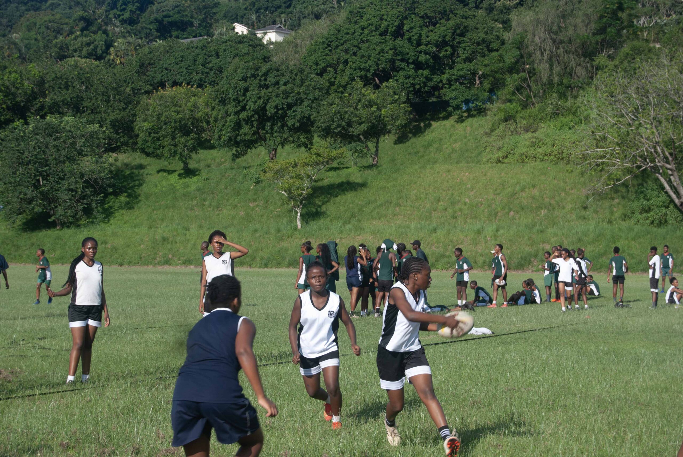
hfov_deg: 24.6
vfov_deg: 16.6
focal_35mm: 82
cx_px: 342
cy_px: 228
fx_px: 1567
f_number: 8
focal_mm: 55
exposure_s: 1/200
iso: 100
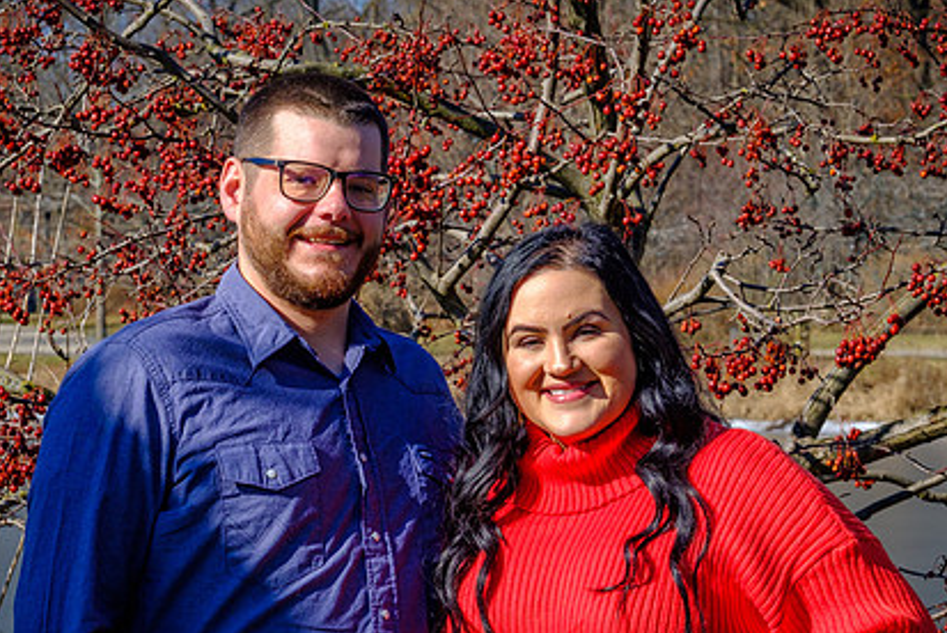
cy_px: 384
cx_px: 440
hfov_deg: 14.7
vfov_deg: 9.9
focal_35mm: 139
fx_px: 3659
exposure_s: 1/250
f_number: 11
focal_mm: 66
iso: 200
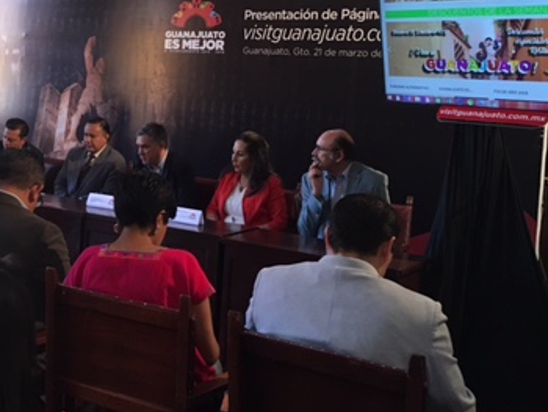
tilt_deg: -2.8
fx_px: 840
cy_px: 121
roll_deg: -3.4
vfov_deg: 27.3
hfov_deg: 34.9
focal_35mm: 53
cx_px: 99
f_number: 2.2
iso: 100
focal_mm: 4.15
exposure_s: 1/30
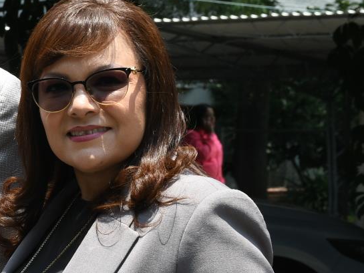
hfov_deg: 11.6
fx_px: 1714
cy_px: 174
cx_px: -168
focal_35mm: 163
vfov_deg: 9.1
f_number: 10
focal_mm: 38
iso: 200
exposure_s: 1/200
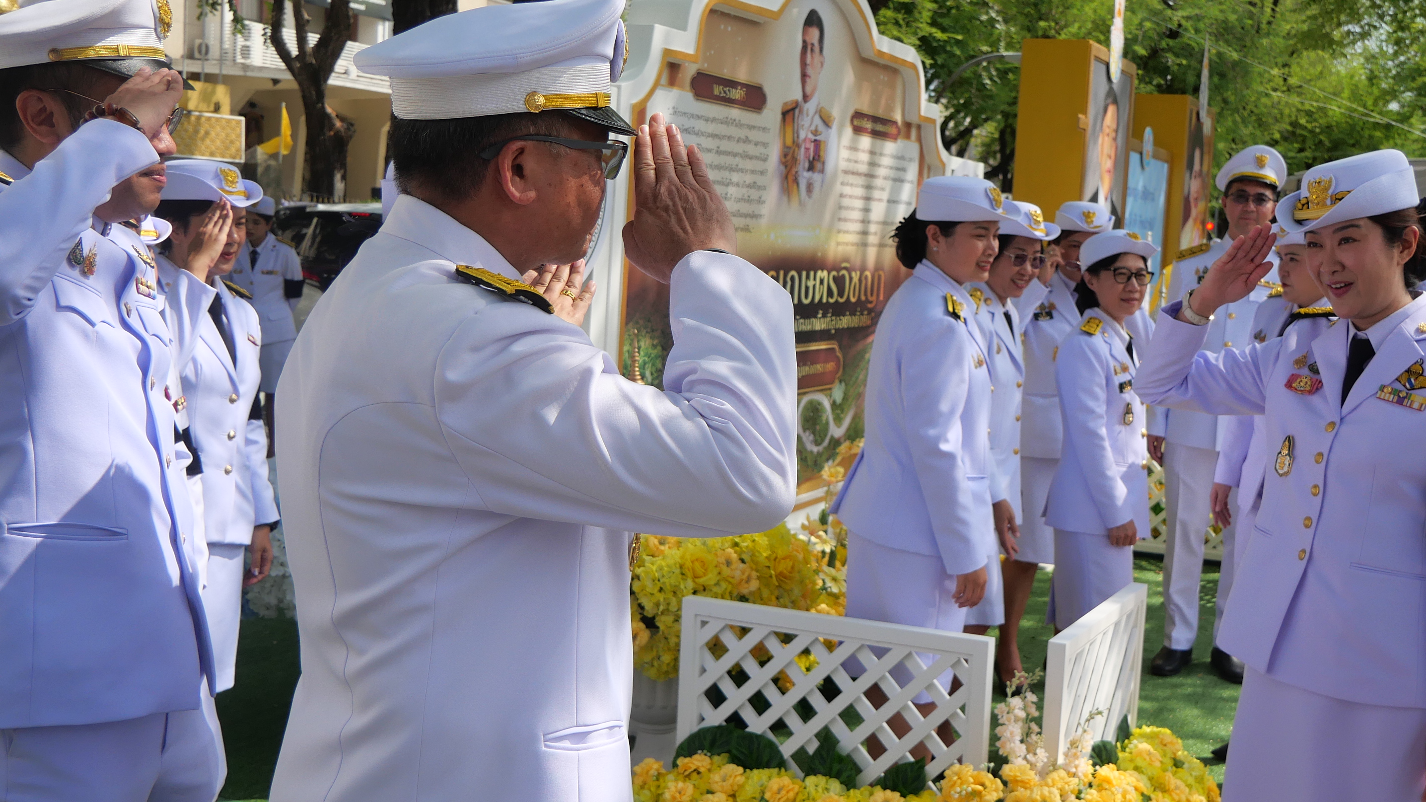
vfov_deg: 28.3
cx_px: 918
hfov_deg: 47.8
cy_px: 391
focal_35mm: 42
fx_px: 1588
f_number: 4
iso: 200
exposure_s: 1/2000
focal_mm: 15
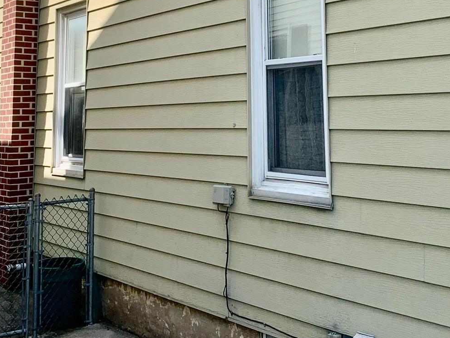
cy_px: 45
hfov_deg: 35.5
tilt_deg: +6.2
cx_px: 243
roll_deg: +0.9
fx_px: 702
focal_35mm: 54
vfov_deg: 26.3
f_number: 1.8
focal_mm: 4.25
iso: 25
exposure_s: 1/1387
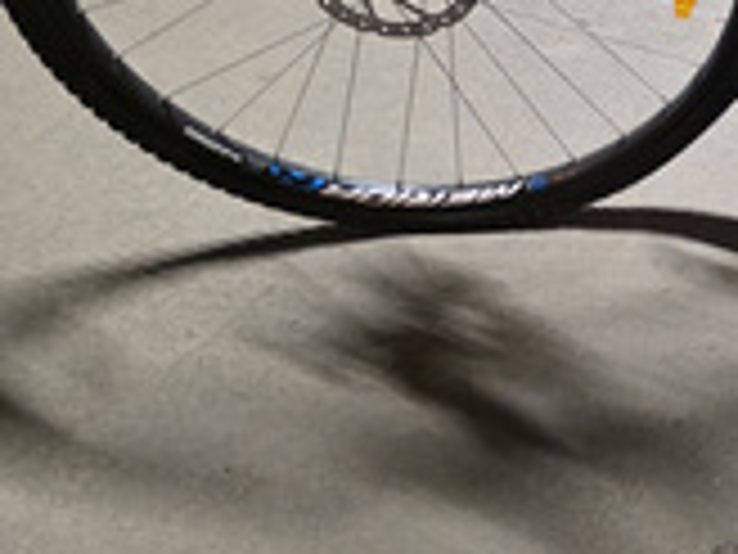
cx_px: 1026
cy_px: -140
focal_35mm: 84
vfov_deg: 16.7
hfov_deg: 20.7
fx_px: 1791
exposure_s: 1/100
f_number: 1.7
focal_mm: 6.3
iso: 1250
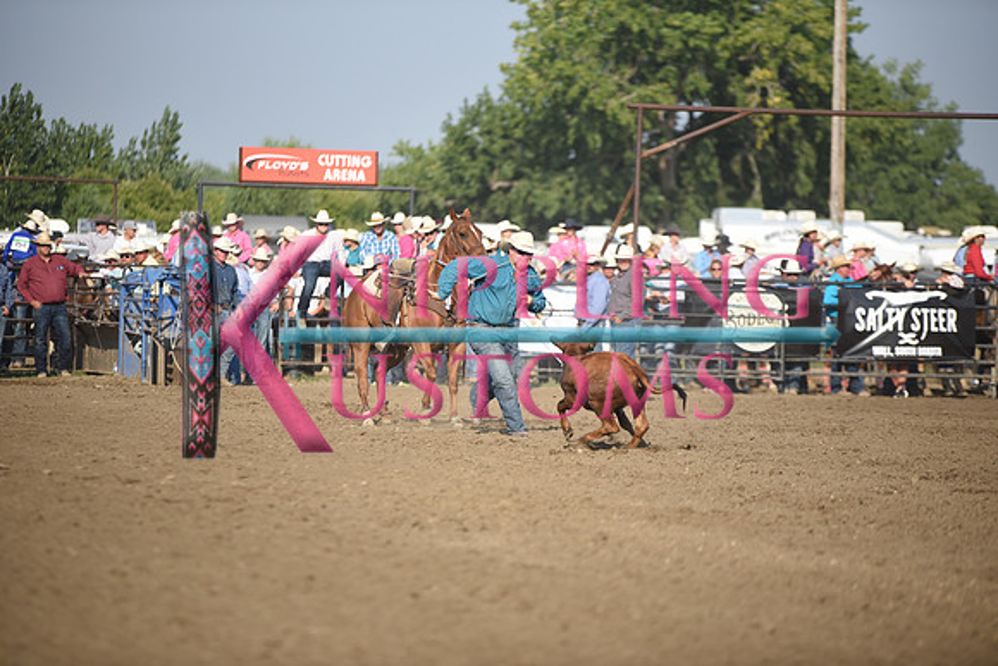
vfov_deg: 6.9
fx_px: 5545
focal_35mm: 200
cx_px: 499
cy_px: 333
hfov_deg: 10.3
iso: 320
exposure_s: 1/3200
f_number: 2.8
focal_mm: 200
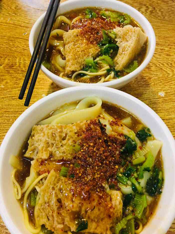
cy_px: 117
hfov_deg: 48.2
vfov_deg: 61.7
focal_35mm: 29
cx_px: 88
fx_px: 195
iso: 80
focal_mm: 4.15
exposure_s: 1/10
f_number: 2.2
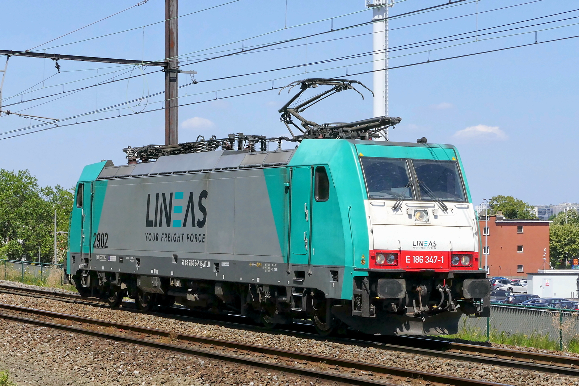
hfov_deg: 25.1
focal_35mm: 81
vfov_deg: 16.8
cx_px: 290
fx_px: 1302
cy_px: 193
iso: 500
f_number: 10
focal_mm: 29.8
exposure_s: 1/800
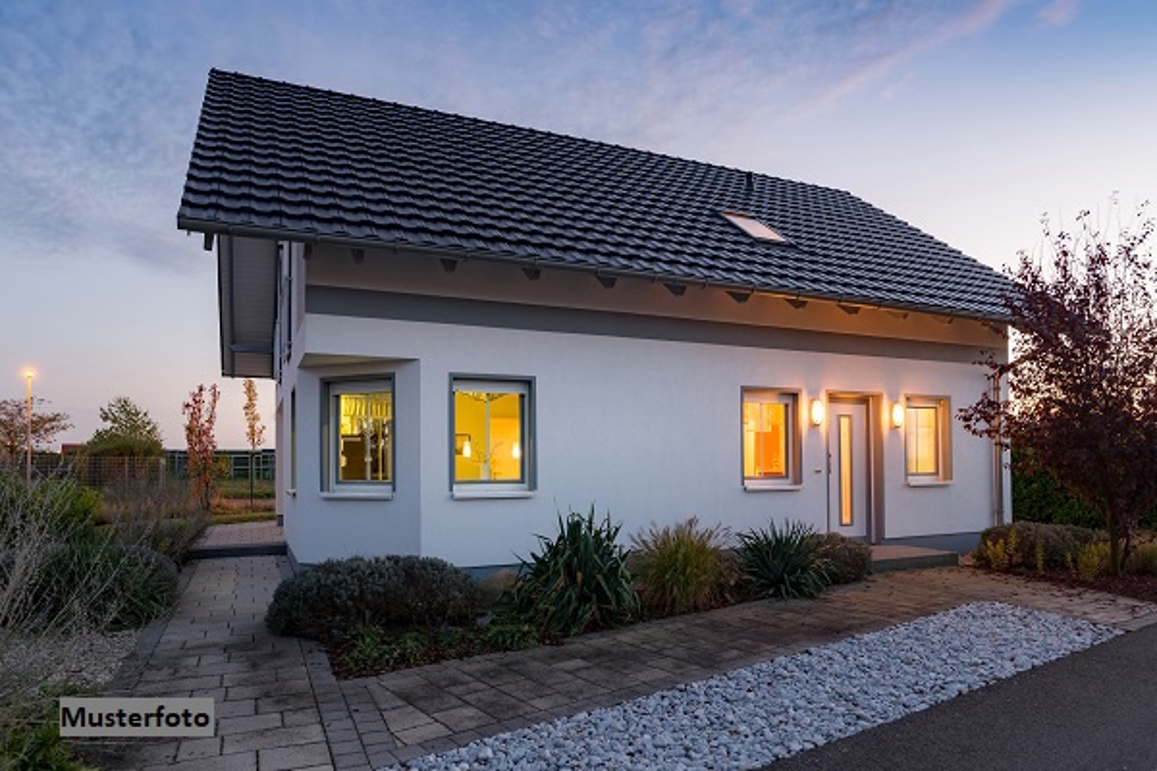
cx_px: 578
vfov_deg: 57.2
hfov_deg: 78.6
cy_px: 386
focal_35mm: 22
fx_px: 707
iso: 100
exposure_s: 1.3
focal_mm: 22
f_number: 8
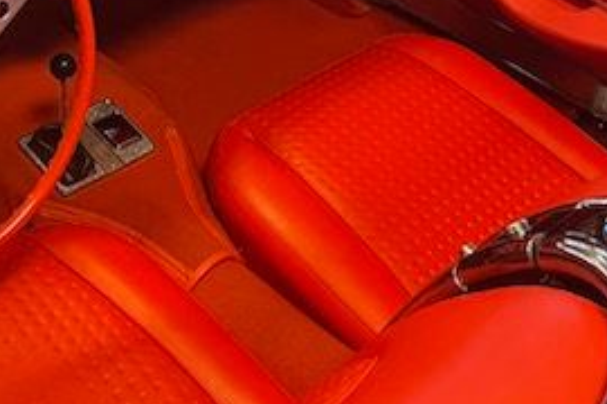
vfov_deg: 21.2
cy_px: 144
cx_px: 162
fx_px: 1079
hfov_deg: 30.9
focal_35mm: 64
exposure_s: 1/60
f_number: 1.5
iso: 200
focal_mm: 5.7
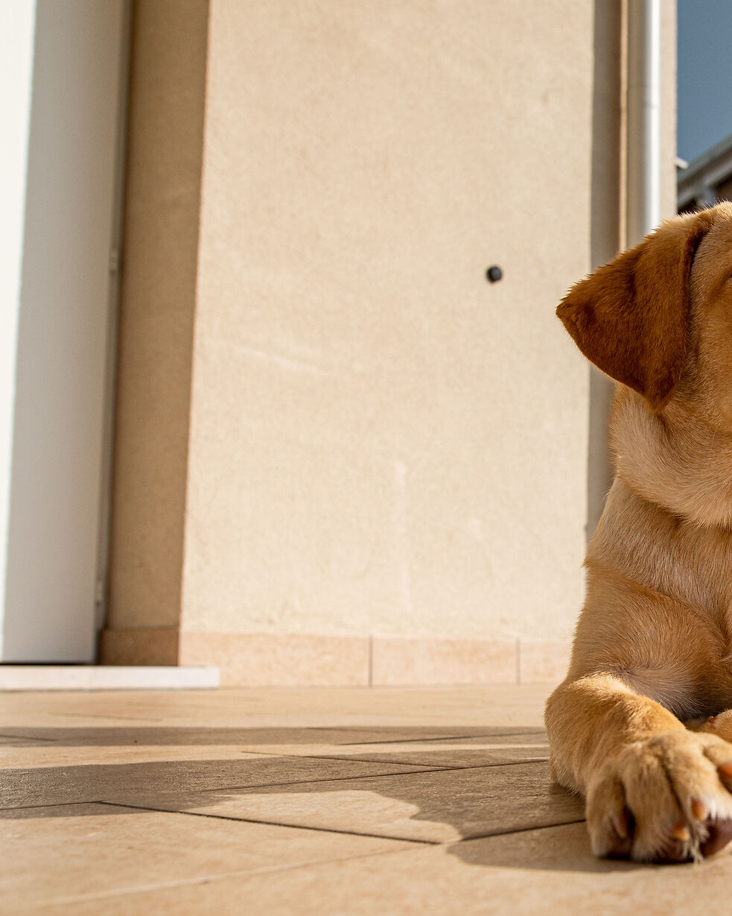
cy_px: 552
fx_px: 1192
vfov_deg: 41.8
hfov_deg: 30.5
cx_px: 804
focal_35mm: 44
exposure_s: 1/1600
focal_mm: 24
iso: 400
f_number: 6.3
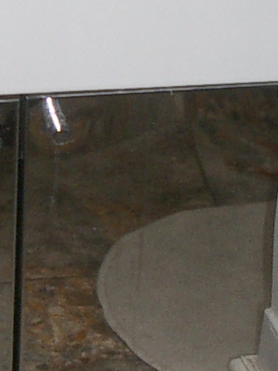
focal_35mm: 160
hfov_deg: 9.2
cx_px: -60
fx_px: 1713
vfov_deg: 12.3
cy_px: 94
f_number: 2.6
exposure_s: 1/40
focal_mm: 5.8
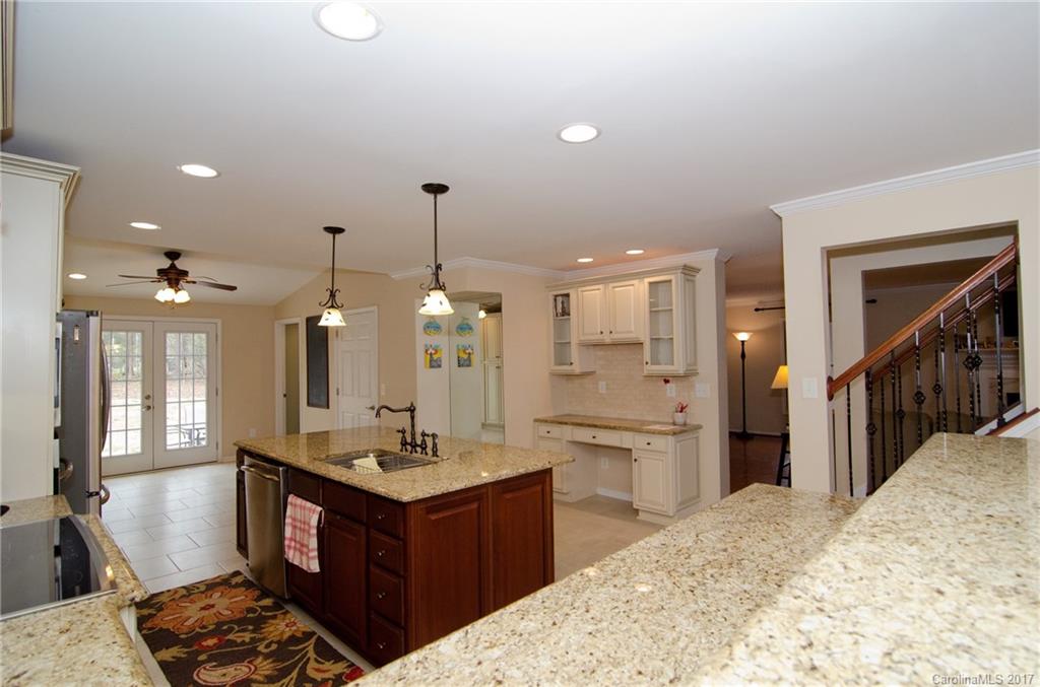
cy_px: 344
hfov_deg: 92.6
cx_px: 520
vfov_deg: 69.3
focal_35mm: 17
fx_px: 497
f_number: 5.6
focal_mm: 11.5
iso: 2000
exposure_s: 1/160
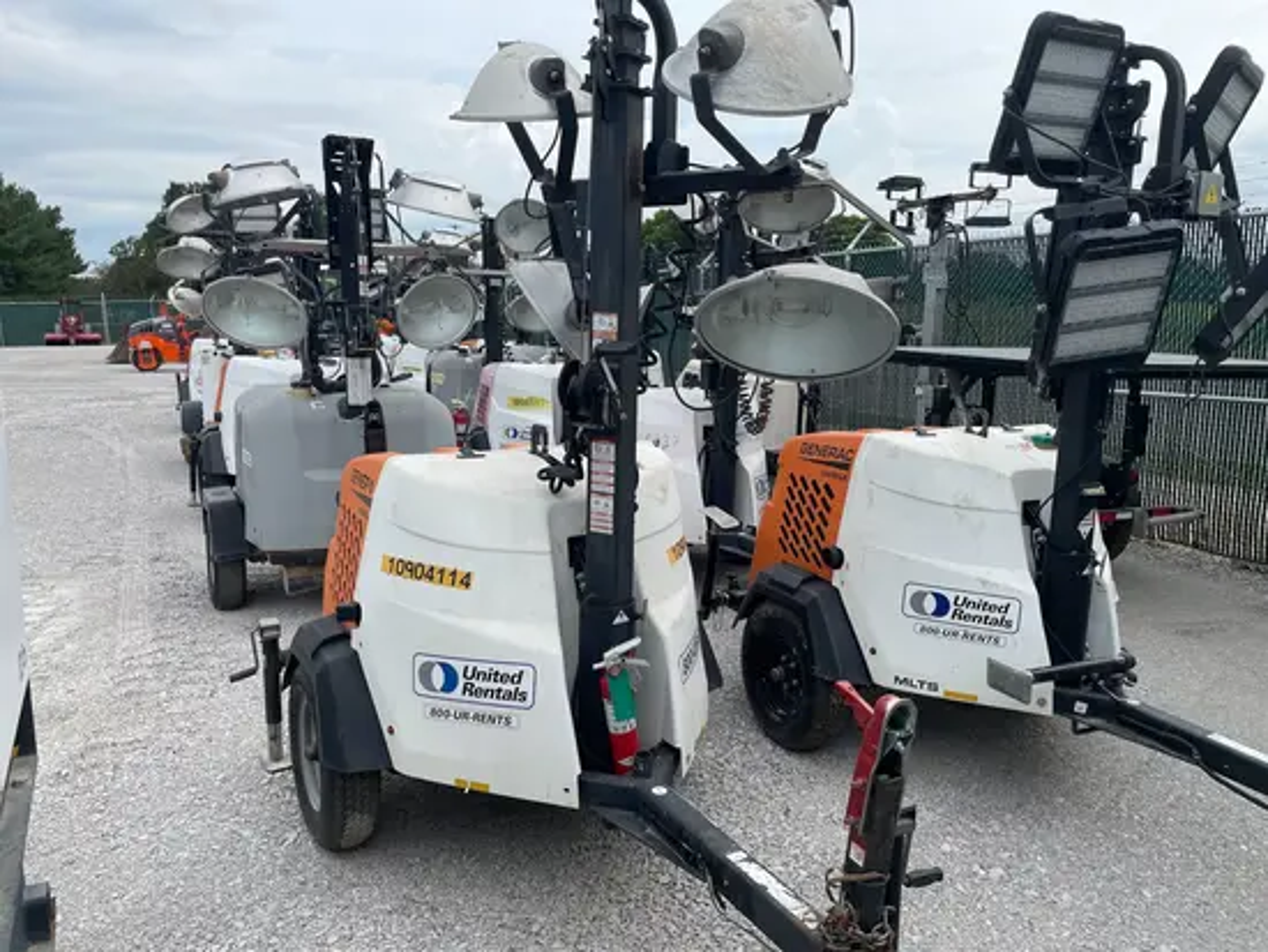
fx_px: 953
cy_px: 476
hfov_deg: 67.3
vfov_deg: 53.1
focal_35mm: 26
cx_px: 634
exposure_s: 1/1855
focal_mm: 4.2
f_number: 1.6
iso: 32
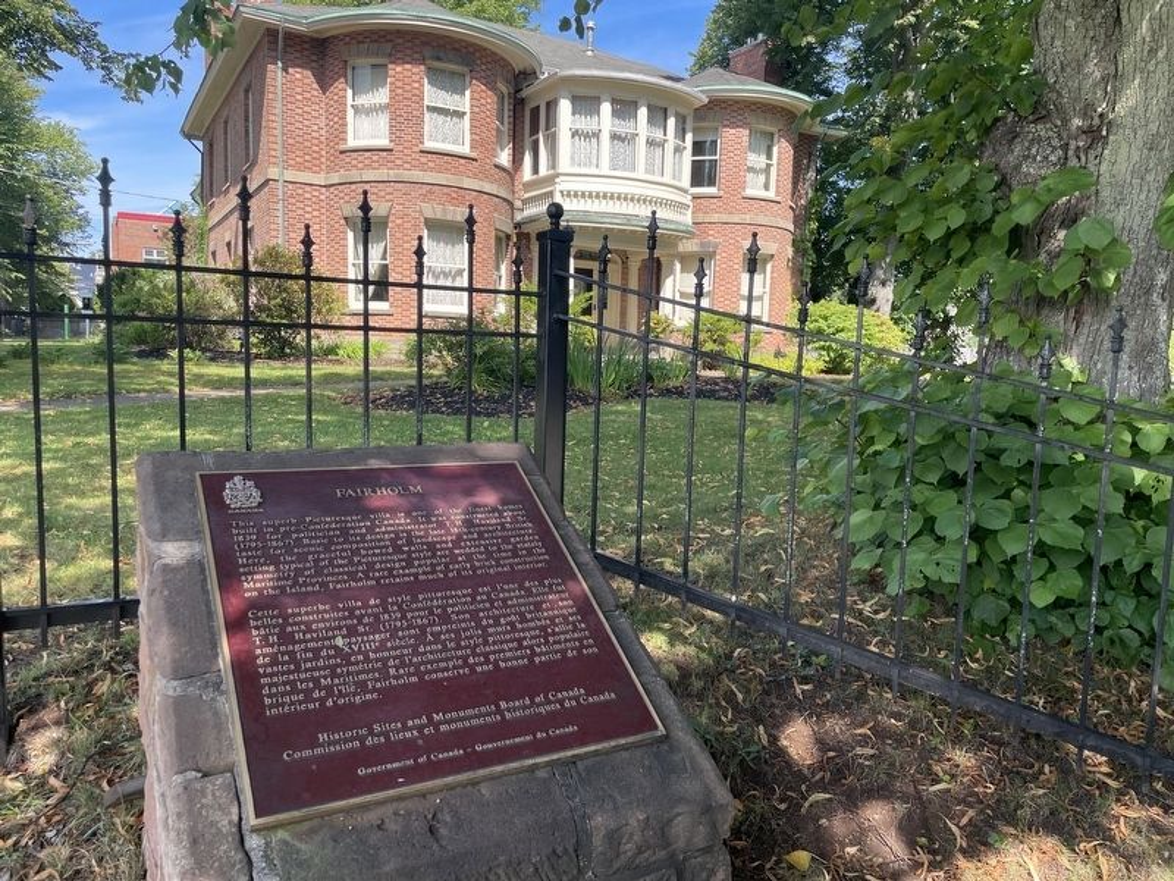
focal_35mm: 26
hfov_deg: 67.3
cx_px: 587
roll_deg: -2.1
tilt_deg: -4.3
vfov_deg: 53.1
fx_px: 882
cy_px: 440
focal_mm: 4.2
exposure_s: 1/785
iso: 32
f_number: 1.6
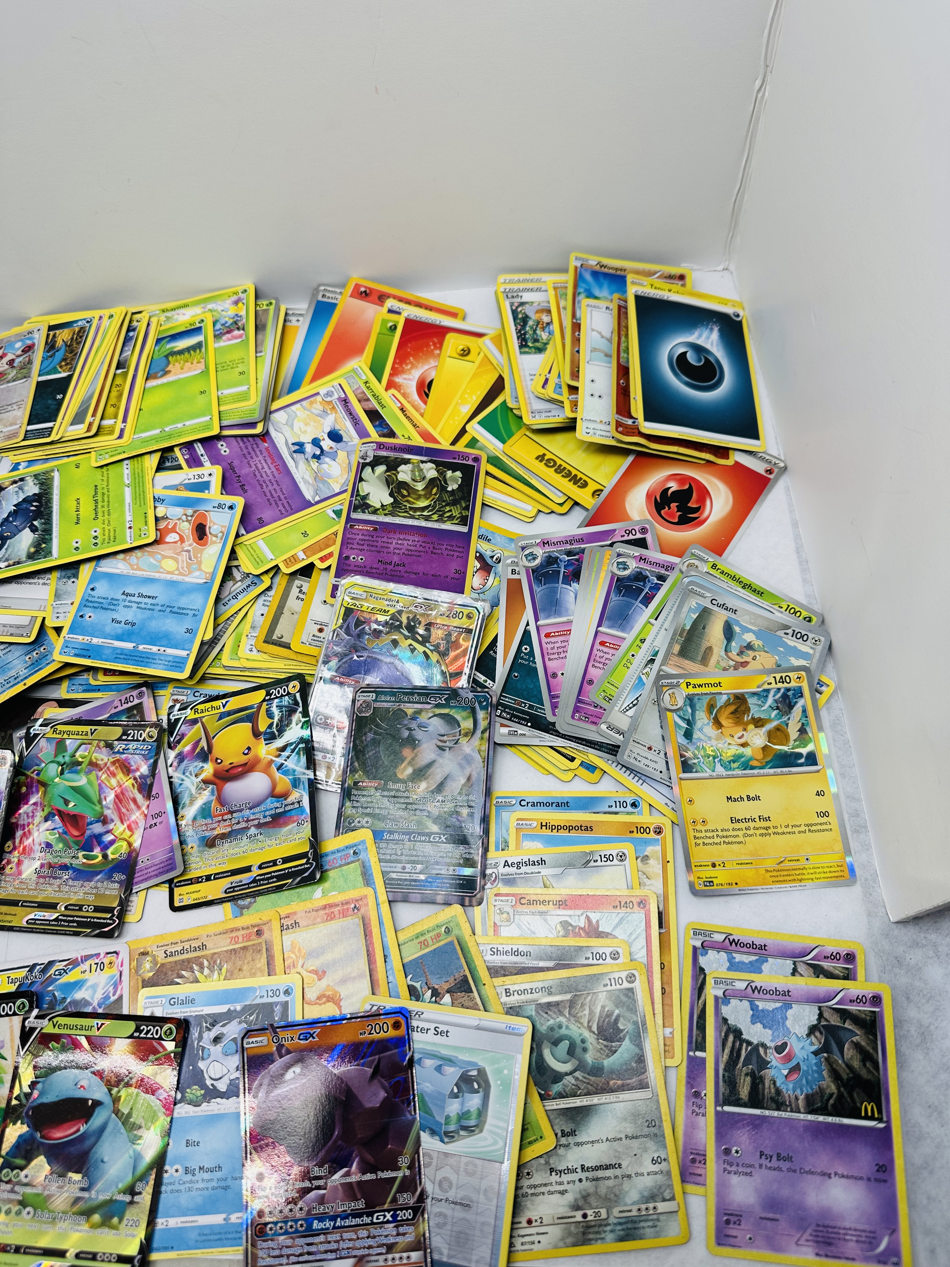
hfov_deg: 56.8
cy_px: 634
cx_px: 475
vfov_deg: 71.6
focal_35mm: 24
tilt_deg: -64.1
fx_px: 878
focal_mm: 6.86
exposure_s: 1/724
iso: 80
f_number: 1.78
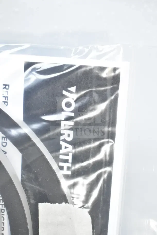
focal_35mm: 60
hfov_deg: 22.6
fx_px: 392
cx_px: 78
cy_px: 118
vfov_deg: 33.4
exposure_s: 1/160
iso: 1600
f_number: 6.3
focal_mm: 40
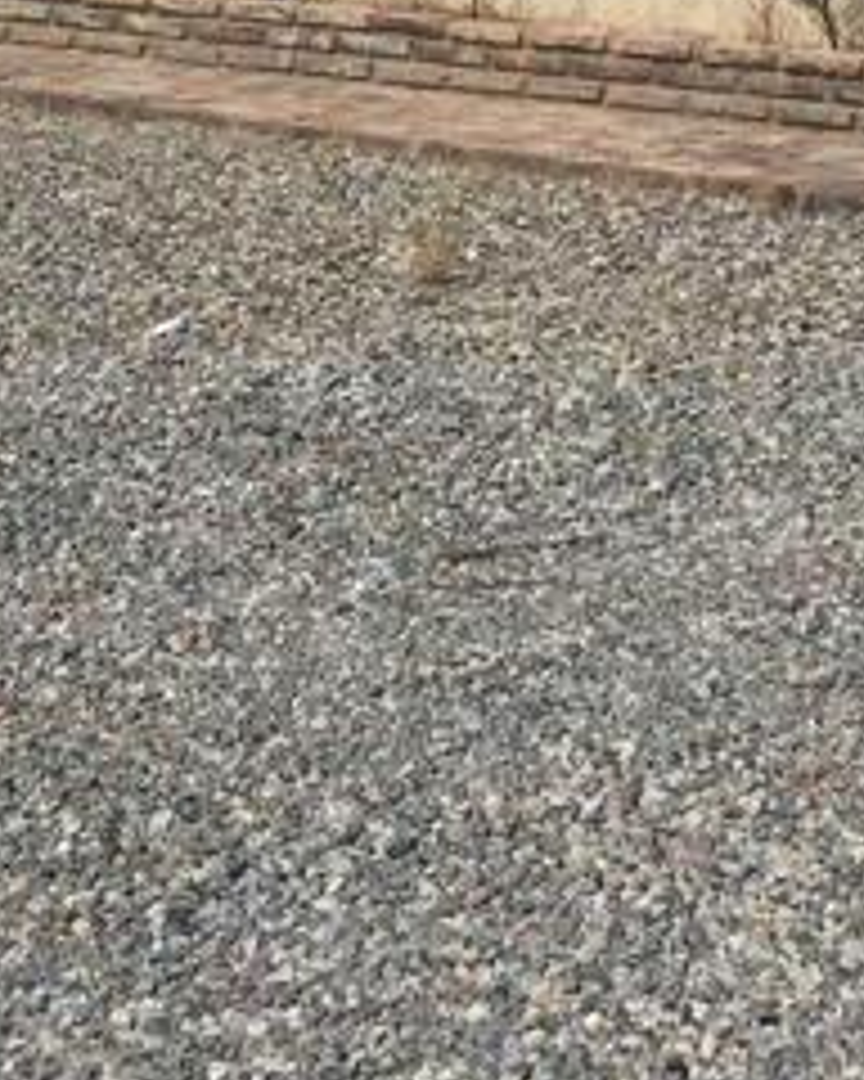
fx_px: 3868
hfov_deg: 12.7
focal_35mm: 121
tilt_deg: +1.1
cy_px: -428
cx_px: 464
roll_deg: -3.2
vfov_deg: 15.0
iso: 32
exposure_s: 1/6623
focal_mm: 4.15
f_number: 2.2
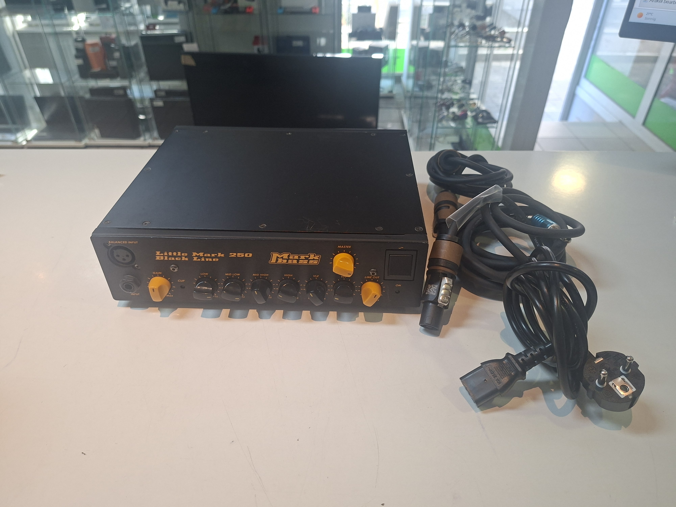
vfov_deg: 58.9
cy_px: 254
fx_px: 449
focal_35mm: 23
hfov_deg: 73.9
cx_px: 338
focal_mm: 5.54
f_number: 1.8
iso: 250
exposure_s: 1/120
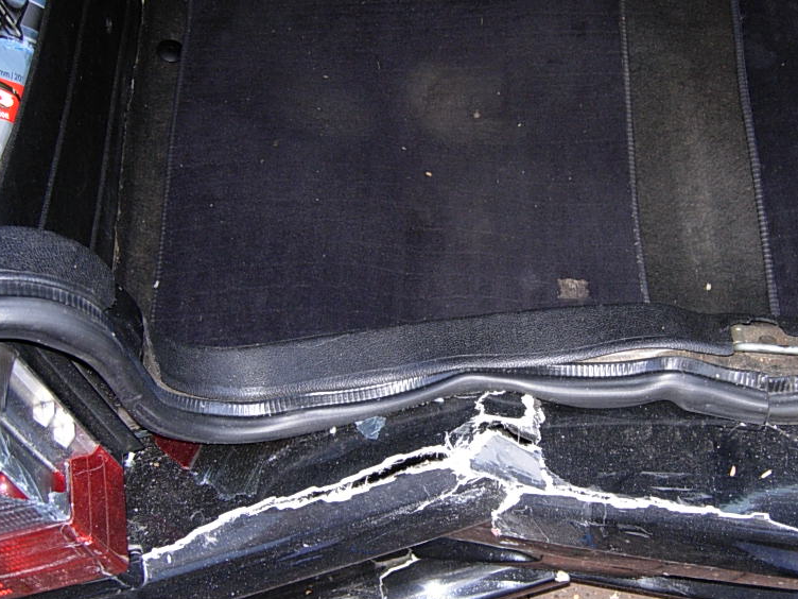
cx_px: 500
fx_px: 1130
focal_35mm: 49
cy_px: 348
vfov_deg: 29.6
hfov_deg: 38.7
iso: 125
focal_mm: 7.5
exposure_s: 1/114
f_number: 2.7
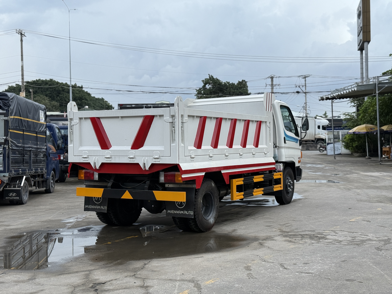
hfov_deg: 39.7
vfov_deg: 30.3
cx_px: 196
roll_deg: +0.9
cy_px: 147
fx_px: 544
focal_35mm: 48
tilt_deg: -0.8
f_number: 1.78
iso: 64
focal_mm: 6.76
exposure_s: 1/2762
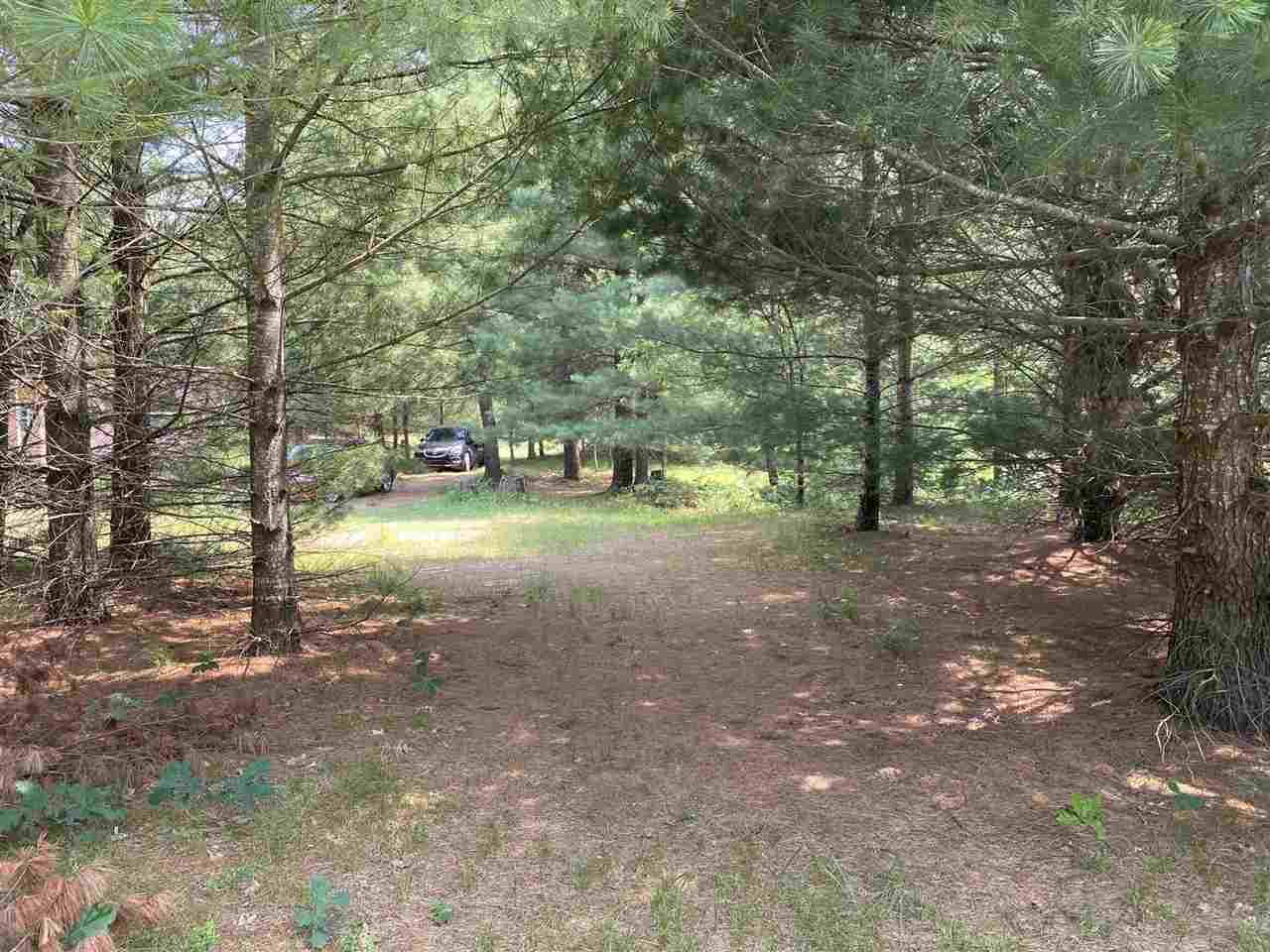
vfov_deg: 53.1
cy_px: 476
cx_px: 635
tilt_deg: -2.0
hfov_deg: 67.3
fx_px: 954
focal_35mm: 26
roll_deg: +0.8
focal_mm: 4.25
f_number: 1.8
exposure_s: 1/121
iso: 50
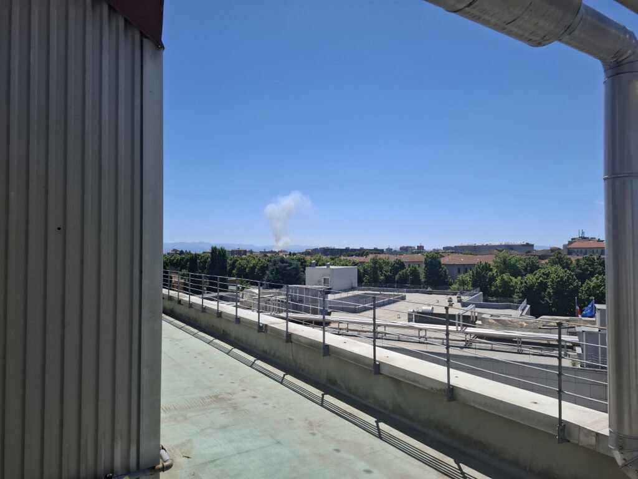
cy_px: 240
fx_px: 424
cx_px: 319
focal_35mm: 23
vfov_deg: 58.9
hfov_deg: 73.9
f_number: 1.8
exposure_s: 1/2188
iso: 50
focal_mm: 5.54
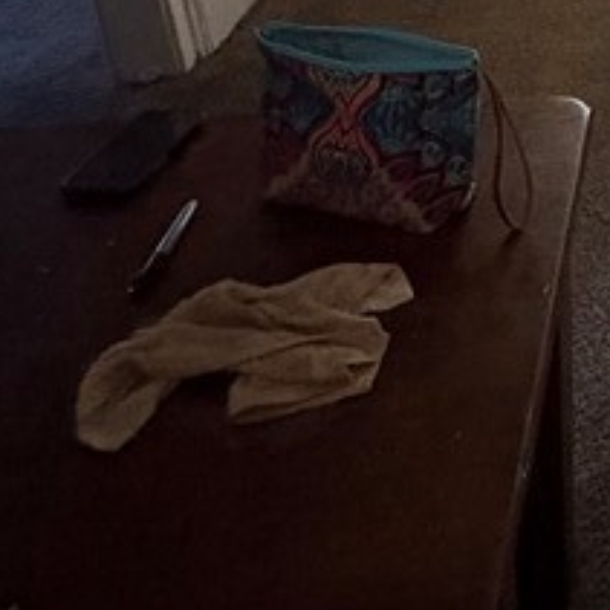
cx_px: 911
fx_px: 1196
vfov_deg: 25.3
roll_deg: +0.2
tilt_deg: -17.9
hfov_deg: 23.2
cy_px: -147
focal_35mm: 60
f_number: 2.2
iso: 640
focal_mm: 2.22
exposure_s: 1/40
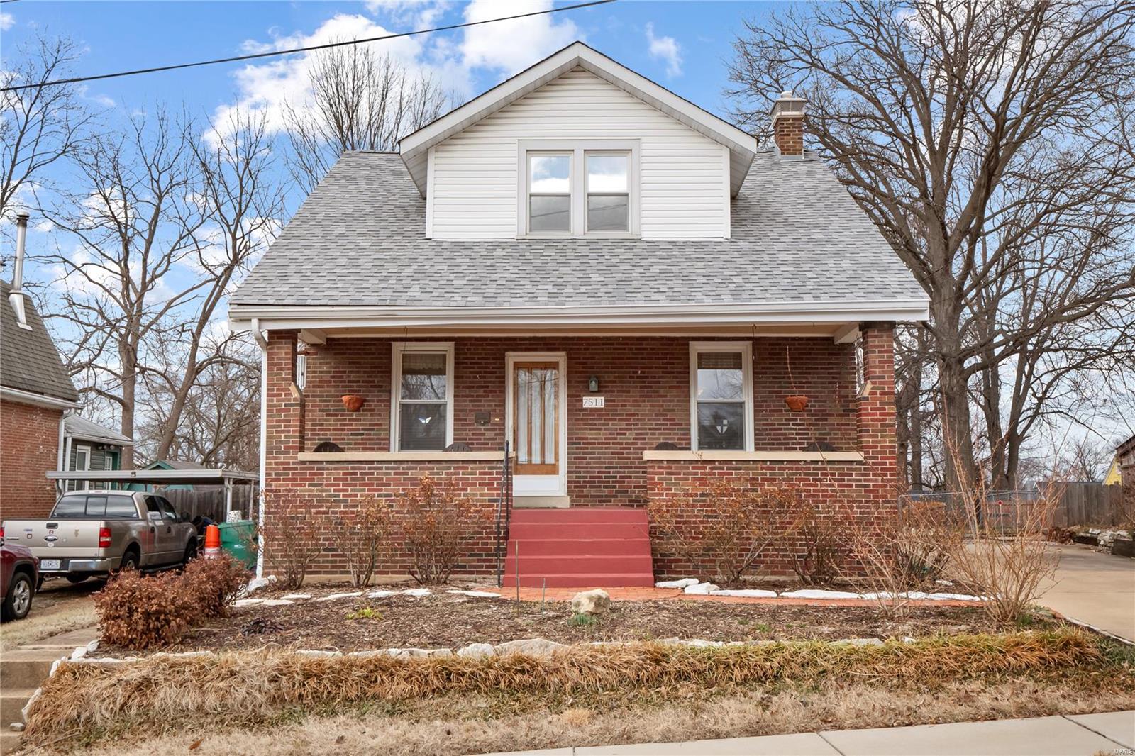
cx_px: 568
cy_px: 378
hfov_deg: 53.1
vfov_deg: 36.9
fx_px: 1135
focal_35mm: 36
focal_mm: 18
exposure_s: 1/125
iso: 400
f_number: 8
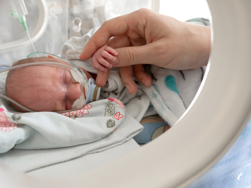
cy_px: 82
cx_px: 98
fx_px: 239
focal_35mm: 33
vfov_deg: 42.9
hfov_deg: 54.9
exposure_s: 1/60
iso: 200
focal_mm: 12
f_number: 2.8
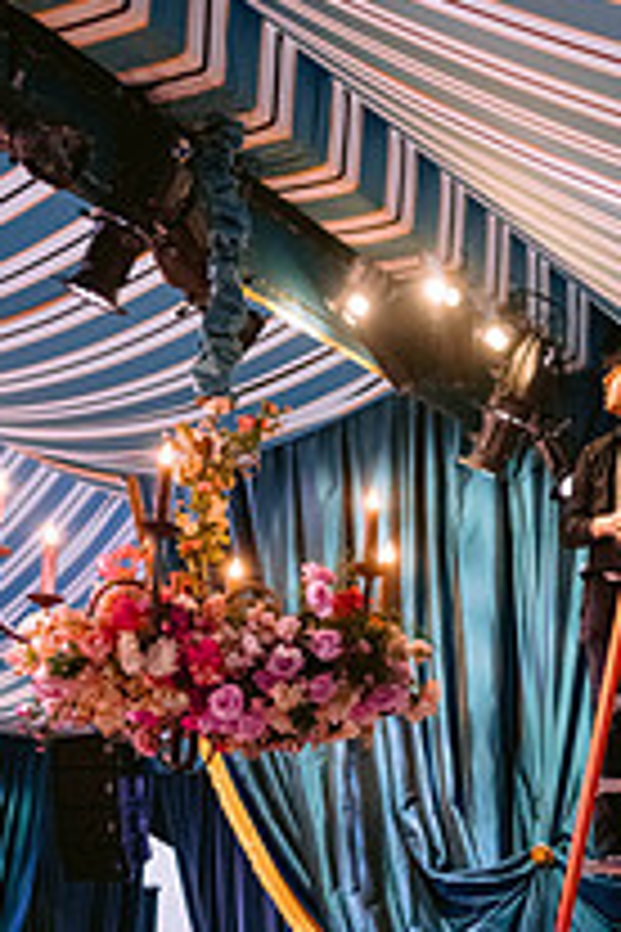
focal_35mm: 76
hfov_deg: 17.6
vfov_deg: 26.0
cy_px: 779
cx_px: 576
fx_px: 1966
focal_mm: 35
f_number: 2
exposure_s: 1/100
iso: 3200
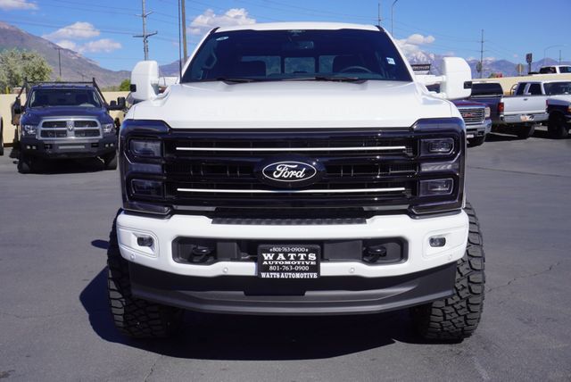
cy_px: 191
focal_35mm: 39
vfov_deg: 34.3
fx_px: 619
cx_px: 286
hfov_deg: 49.5
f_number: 11
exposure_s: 1/250
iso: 100
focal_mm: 26
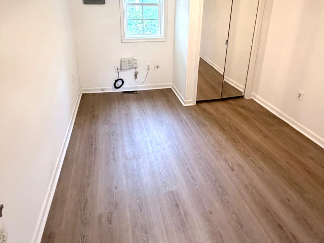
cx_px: 169
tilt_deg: -16.4
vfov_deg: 58.3
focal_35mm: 22
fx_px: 206
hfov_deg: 76.4
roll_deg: -1.5
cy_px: 64
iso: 400
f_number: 2.2
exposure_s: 1/60
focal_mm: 2.22
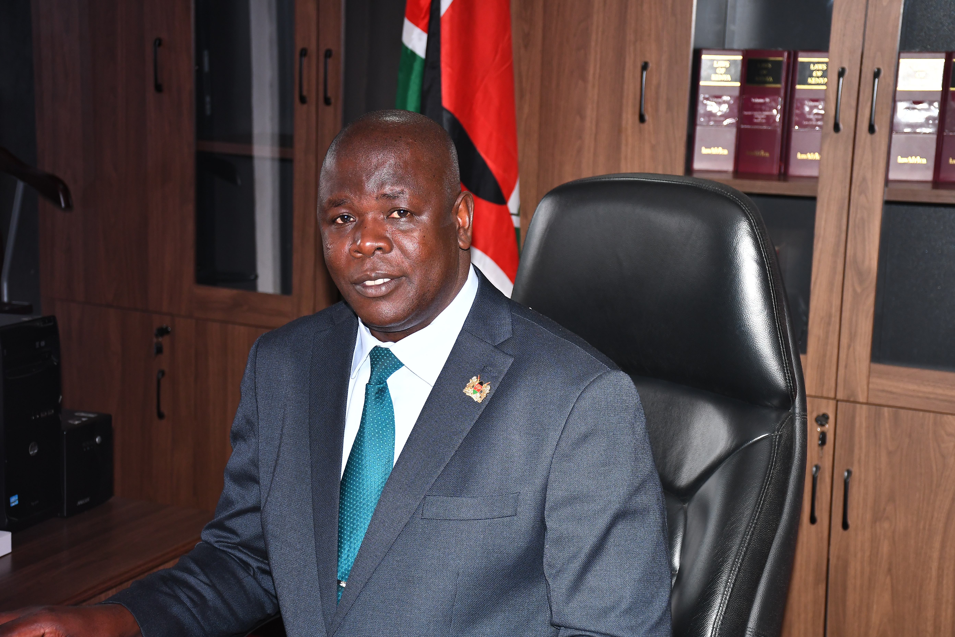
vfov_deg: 21.6
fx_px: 1671
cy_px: 318
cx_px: 478
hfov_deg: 31.9
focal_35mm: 63
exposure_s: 1/125
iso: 800
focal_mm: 42
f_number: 4.5
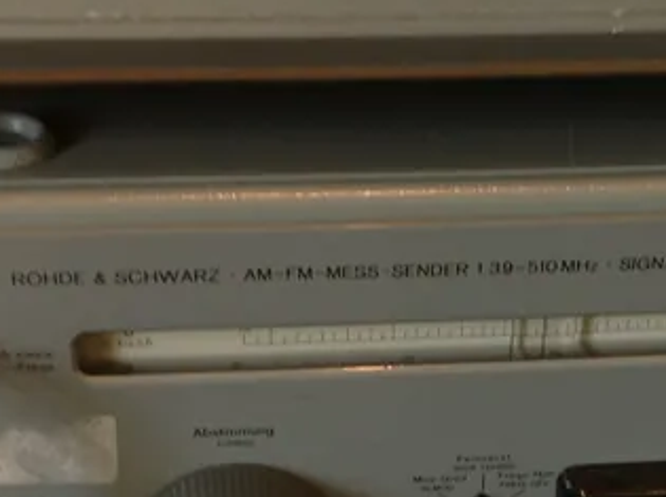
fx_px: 2132
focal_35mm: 111
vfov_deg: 13.0
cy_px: 550
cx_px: 507
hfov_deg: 17.6
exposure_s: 1/15
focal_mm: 4.28
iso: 64
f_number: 2.4
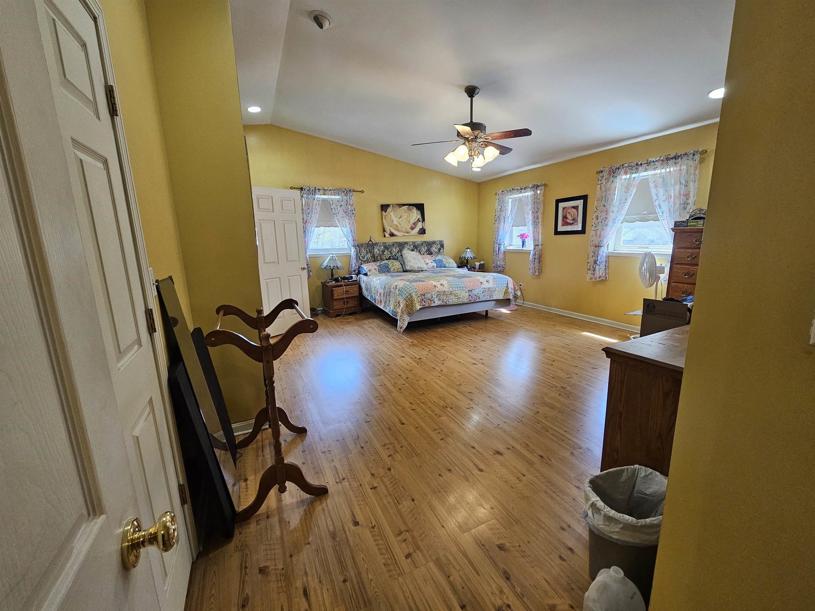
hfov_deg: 106.2
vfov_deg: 89.9
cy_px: 306
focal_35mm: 13
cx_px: 408
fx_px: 306
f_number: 2.2
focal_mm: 2.2
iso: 250
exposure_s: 1/60
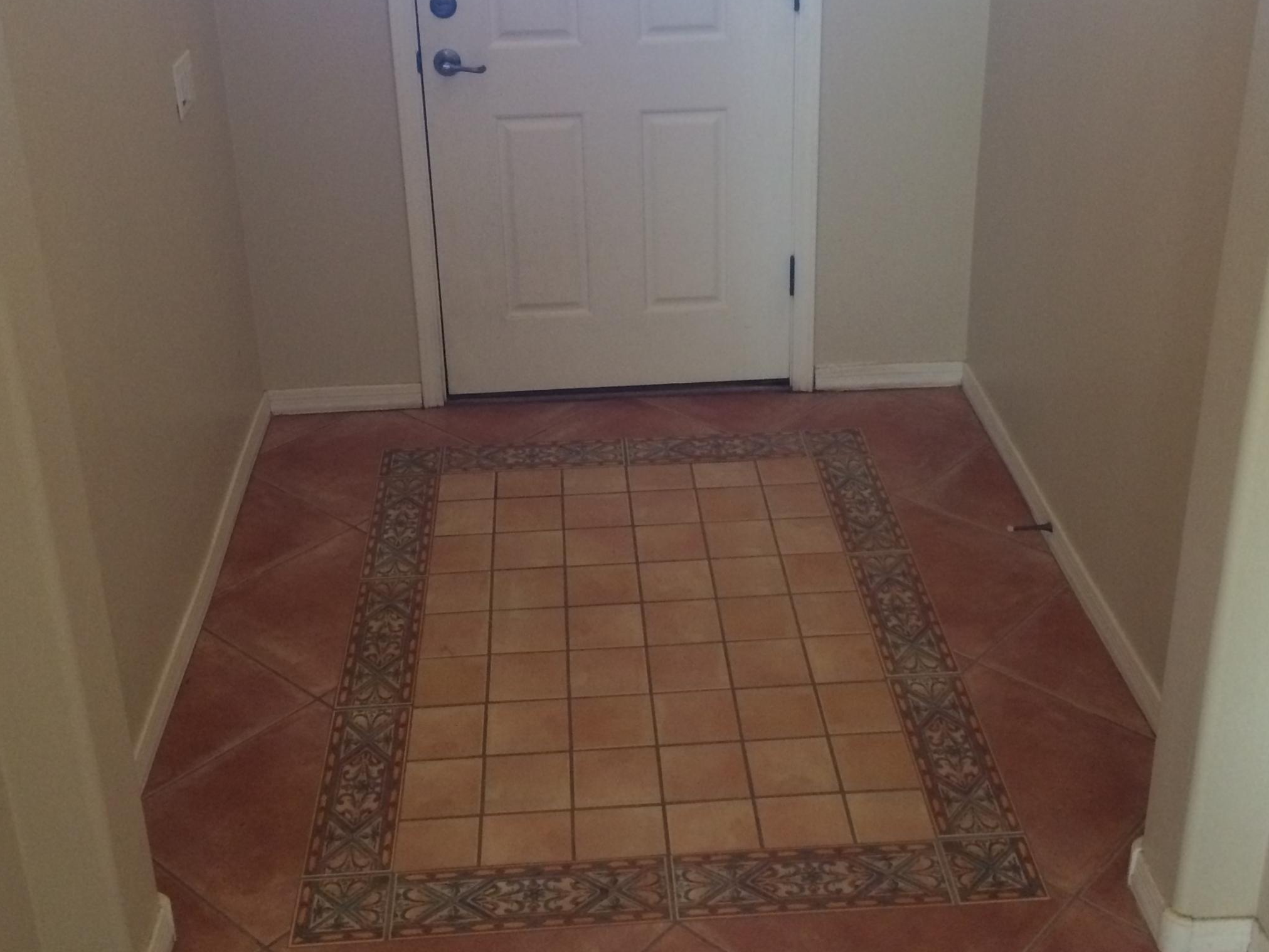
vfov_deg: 33.4
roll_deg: +0.7
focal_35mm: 43
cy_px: 348
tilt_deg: -24.8
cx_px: 668
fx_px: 1576
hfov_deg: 43.8
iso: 320
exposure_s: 1/24
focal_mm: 4.15
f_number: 2.2
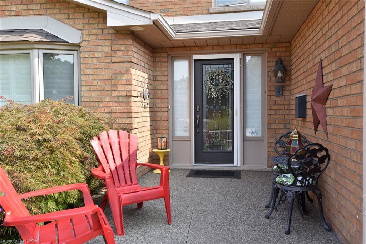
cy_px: 122
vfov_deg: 42.3
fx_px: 315
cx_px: 183
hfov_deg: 60.3
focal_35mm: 31
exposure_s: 1/400
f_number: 10
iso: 500
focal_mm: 31
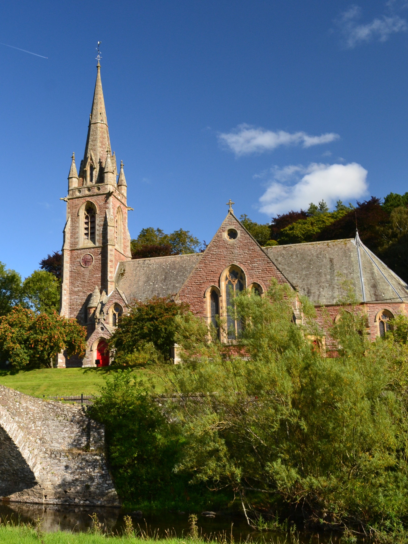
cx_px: 75
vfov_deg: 47.9
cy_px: 272
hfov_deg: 35.5
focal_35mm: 39
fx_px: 613
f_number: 9
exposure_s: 1/160
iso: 400
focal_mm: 18
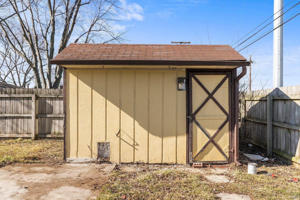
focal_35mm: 30
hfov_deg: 61.9
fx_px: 250
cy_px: 100
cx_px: 150
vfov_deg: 43.6
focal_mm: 20
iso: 1000
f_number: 5
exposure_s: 1/4000
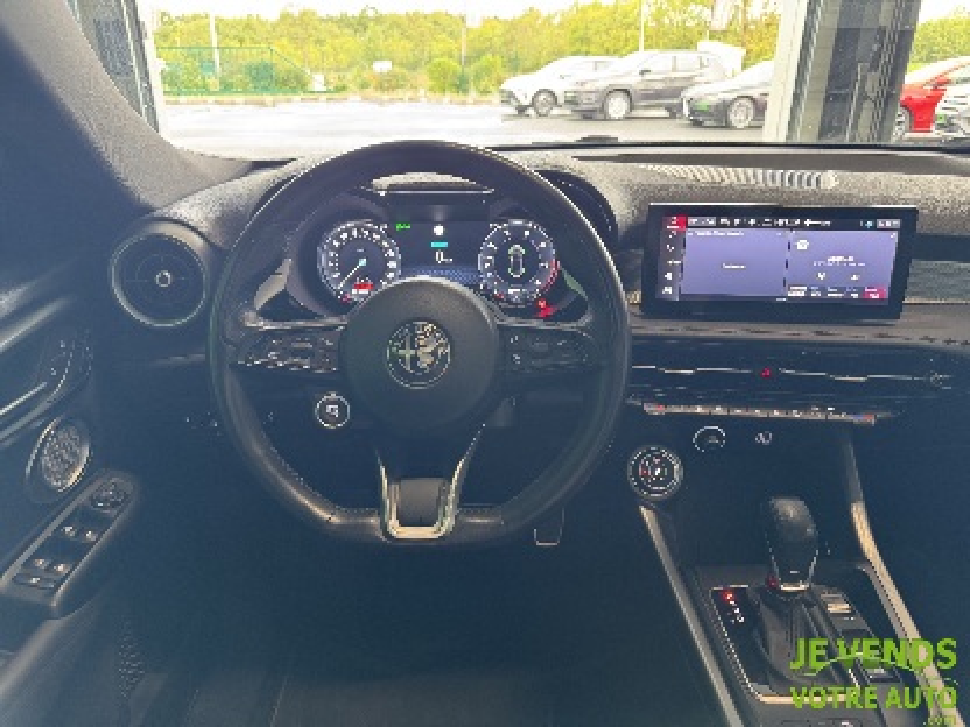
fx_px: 673
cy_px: 364
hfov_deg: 71.6
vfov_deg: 56.8
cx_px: 485
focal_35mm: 24
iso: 400
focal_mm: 6.76
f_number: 1.78
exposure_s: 1/60
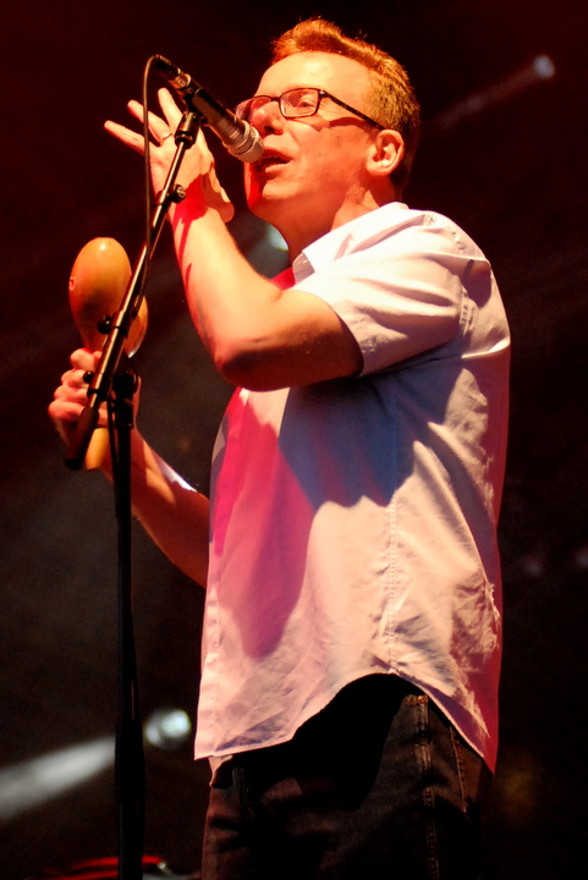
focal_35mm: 120
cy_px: 440
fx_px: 2936
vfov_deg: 17.1
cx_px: 294
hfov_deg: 11.4
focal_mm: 80
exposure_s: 1/250
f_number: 2.8
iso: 1600
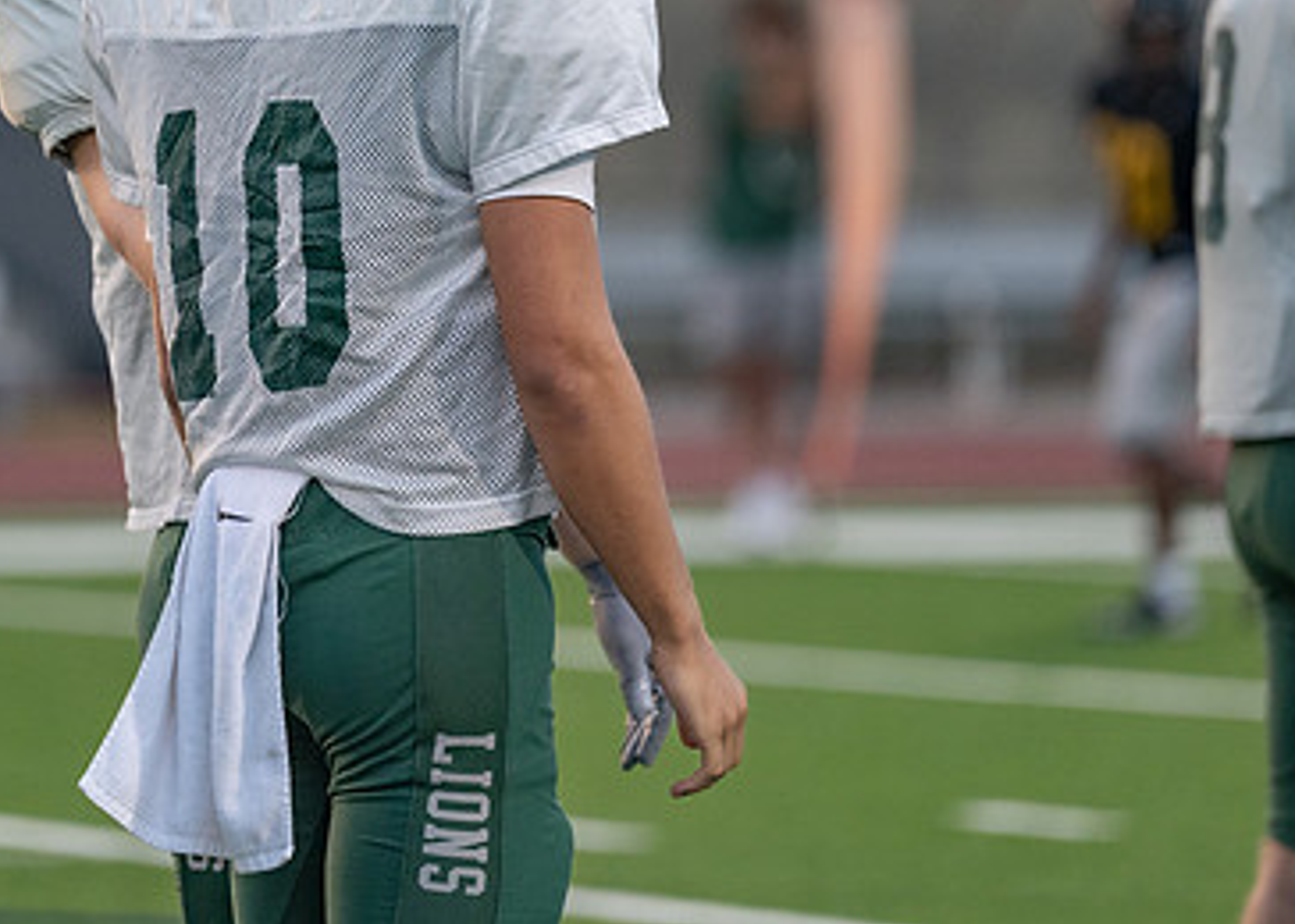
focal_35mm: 387
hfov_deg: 5.2
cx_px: 428
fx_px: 14233
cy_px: 104
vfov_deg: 3.7
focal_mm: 200
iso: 1250
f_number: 2.8
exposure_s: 1/1250
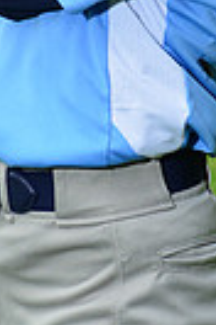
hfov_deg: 2.3
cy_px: -320
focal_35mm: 591
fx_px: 5319
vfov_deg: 3.5
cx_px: 180
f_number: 10
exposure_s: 1/200
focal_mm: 135
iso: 160
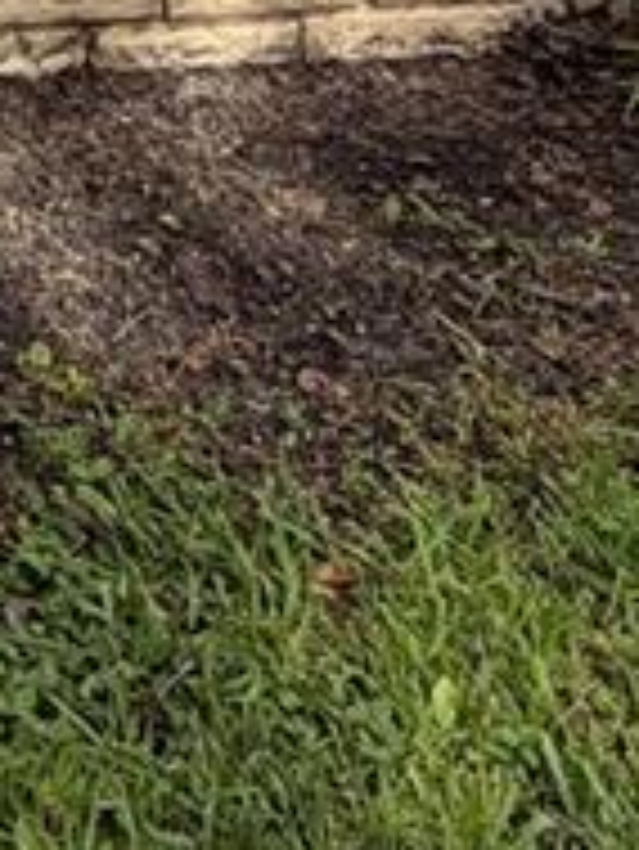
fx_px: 2188
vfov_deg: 16.7
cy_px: -837
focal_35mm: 89
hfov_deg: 13.5
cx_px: -742
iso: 40
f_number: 2.2
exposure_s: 1/602
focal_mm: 2.22
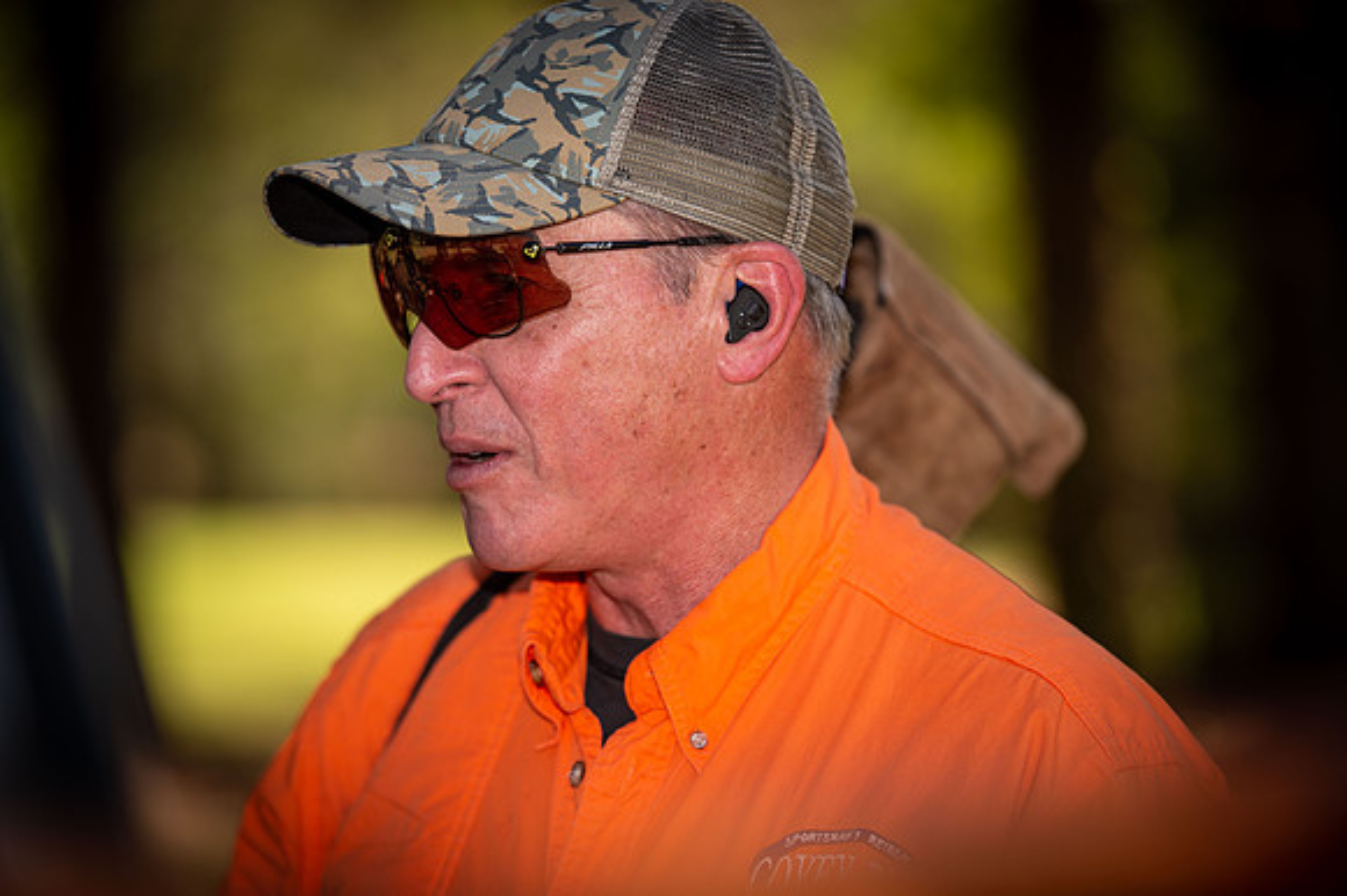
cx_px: 674
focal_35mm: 165
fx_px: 6170
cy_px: 448
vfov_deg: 8.3
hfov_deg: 12.5
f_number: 2.8
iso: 50
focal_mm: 165
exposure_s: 1/250
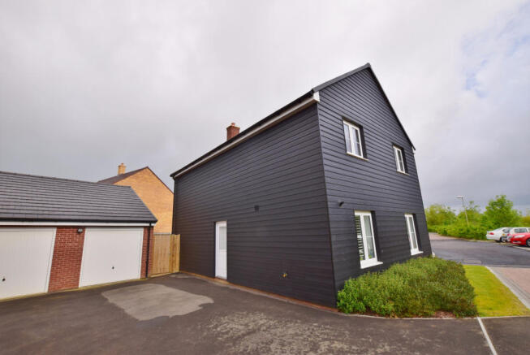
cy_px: 178
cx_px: 265
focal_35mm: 18
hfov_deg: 89.9
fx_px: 265
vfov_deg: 67.5
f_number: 11
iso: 400
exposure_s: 1/400
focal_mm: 12
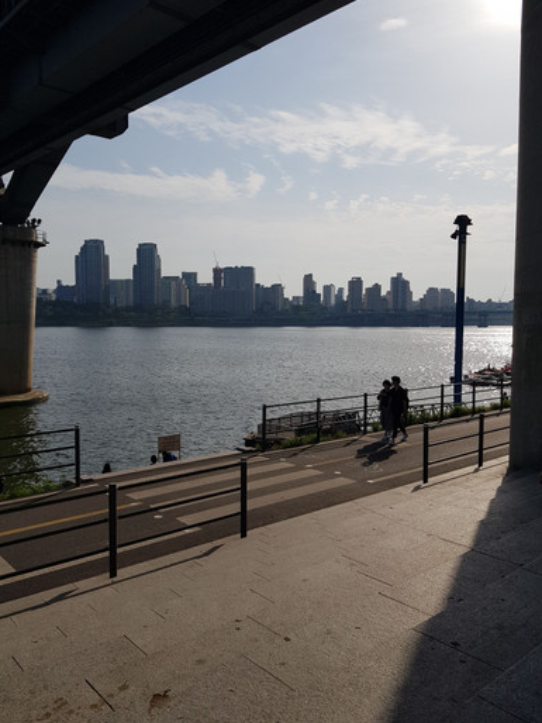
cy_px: 350
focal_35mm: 27
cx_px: 266
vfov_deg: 65.3
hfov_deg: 51.4
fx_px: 563
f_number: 1.7
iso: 40
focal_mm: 4.3
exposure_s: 1/7456
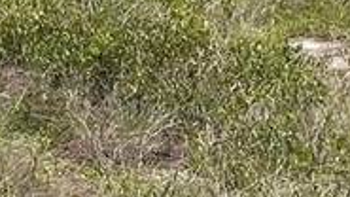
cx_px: -140
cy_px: -224
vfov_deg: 6.0
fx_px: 1819
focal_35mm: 196
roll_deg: +1.5
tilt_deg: +0.7
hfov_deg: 10.7
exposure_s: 1/5051
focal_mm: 4.2
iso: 32
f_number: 1.6
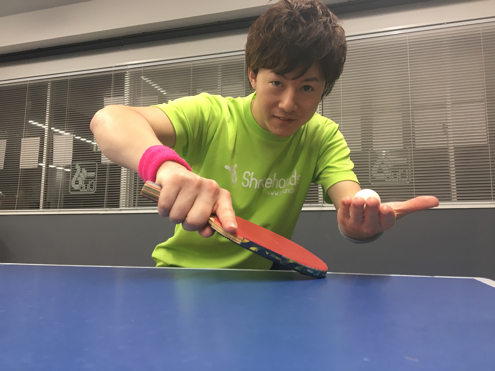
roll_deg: -0.6
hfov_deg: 61.7
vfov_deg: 48.2
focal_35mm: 29
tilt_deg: +6.8
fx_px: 415
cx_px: 248
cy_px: 186
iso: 50
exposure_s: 1/30
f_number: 2.2
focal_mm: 4.15
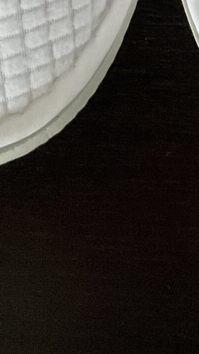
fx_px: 1069
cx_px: 170
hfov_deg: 10.6
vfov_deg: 16.0
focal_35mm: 114
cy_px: -276
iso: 320
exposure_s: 1/56
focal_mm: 3
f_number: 1.8
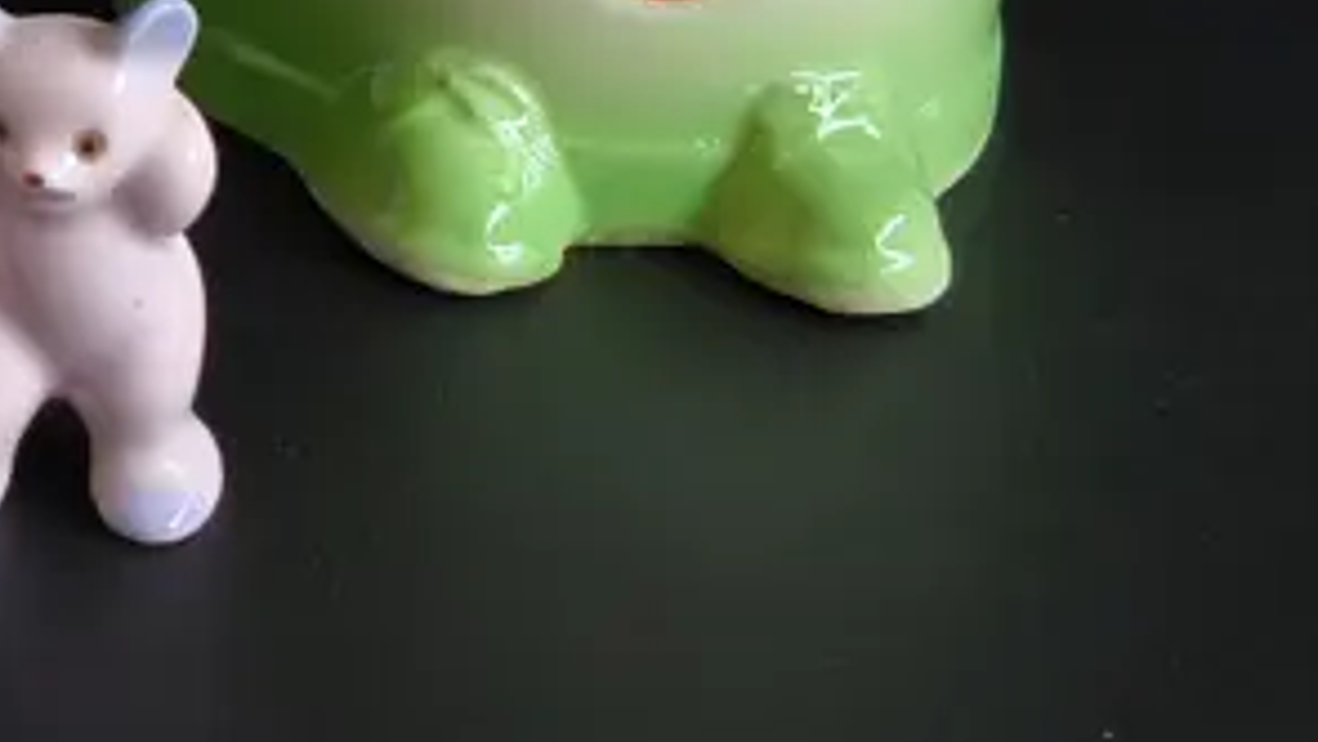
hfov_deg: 19.0
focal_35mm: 102
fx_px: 3565
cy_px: -438
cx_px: -514
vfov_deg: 11.3
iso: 32
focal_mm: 2.87
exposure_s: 1/100
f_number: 2
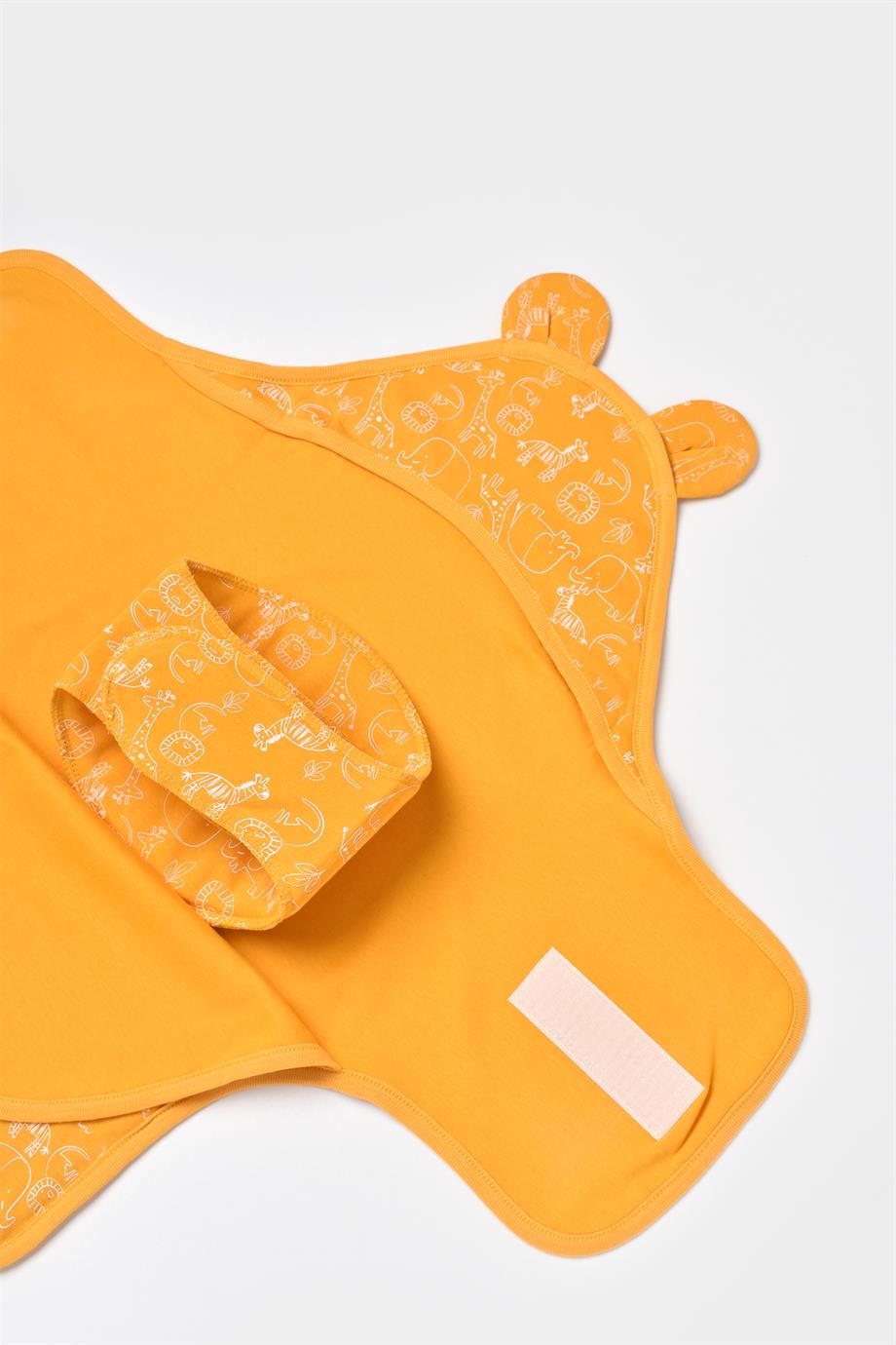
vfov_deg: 42.3
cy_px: 672
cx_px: 448
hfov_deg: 28.9
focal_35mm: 46
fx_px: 1736
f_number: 9
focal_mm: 31
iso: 100
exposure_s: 1/125
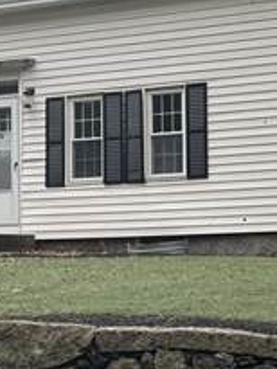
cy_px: 254
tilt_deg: +1.9
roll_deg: +1.7
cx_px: 363
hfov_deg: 15.6
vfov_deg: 21.7
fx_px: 959
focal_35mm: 90
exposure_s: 1/664
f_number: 1.78
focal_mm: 6.76
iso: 80
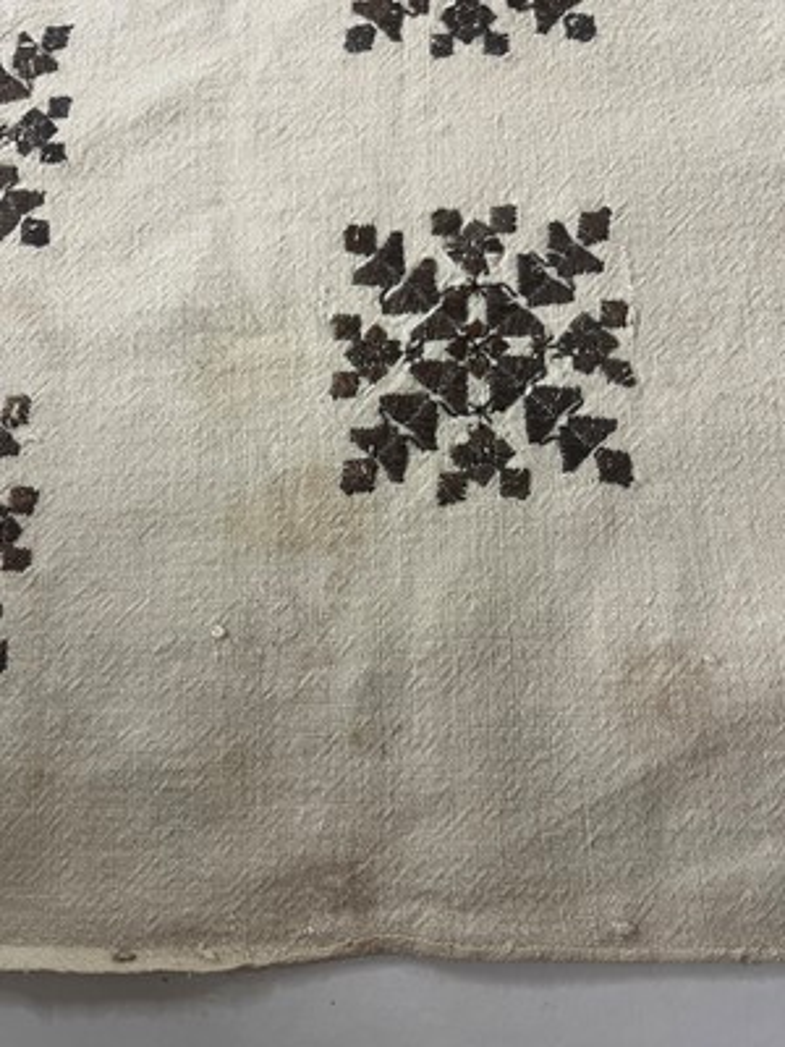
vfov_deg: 67.3
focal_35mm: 26
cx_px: 392
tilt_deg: -77.7
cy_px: 524
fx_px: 786
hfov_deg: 53.1
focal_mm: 5.1
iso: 160
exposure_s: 1/50
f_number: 1.6
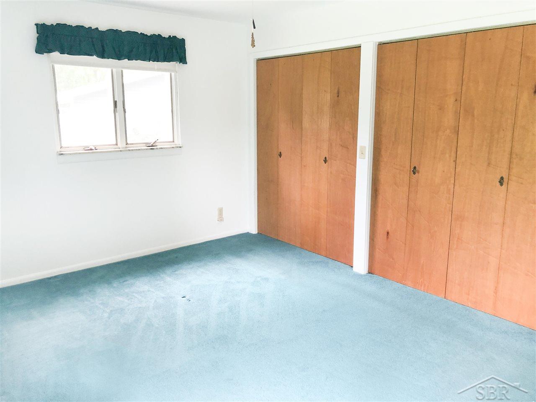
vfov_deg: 49.7
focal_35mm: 28
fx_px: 434
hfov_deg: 63.4
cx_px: 268
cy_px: 201
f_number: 1.8
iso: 40
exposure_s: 1/15
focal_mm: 3.99
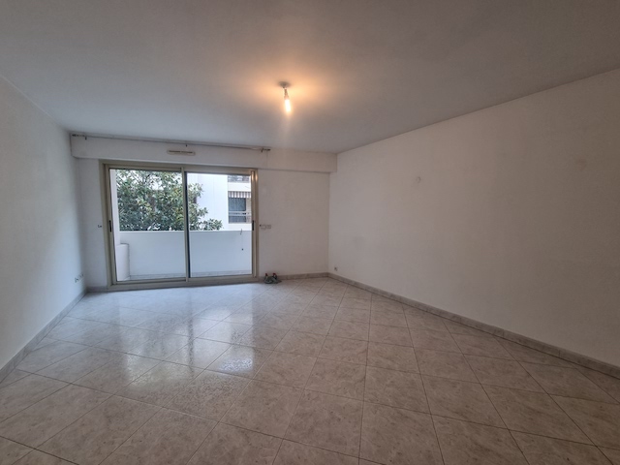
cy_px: 232
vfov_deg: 89.9
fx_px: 233
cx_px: 310
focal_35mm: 13
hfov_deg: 106.2
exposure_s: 1/50
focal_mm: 2.2
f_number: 2.2
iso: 125
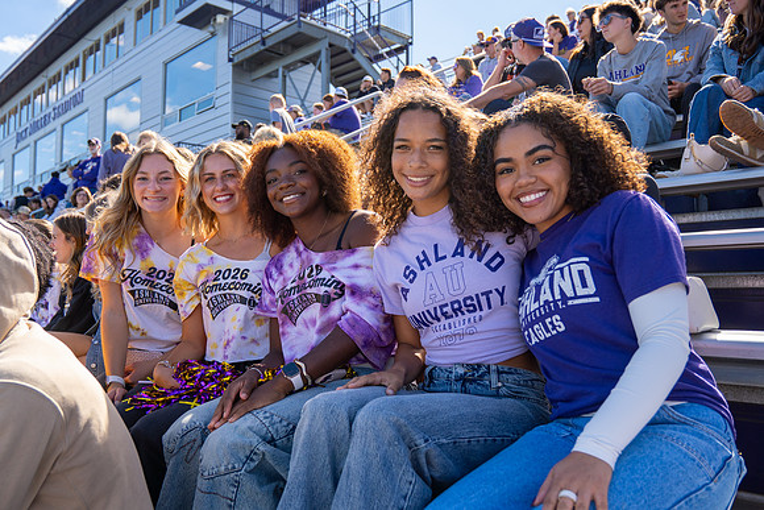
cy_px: 279
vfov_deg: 45.3
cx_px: 356
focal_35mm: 29
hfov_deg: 64.0
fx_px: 610
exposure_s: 1/800
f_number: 2.8
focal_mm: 17
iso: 100
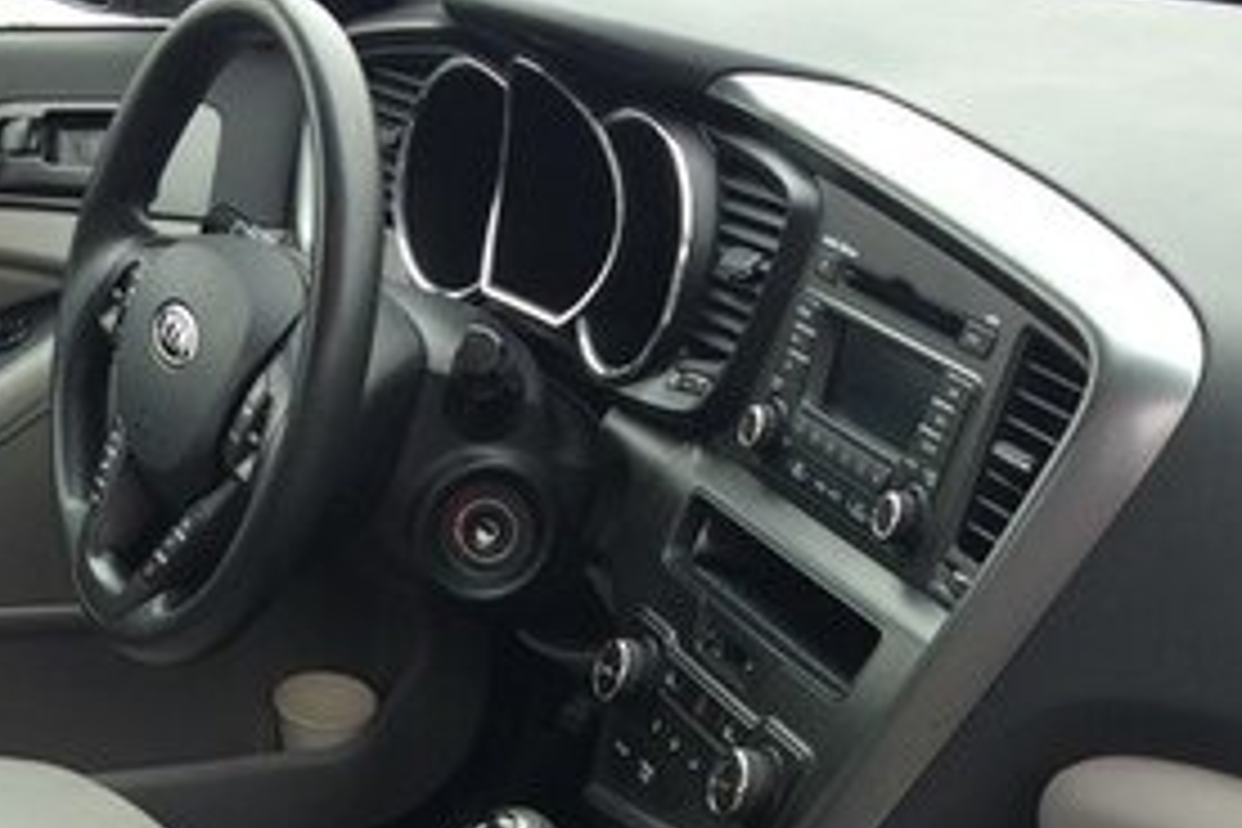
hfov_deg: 28.1
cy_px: 1096
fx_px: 2484
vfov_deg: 17.7
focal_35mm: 72
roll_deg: +1.4
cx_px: 621
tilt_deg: -32.5
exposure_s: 1/50
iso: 32
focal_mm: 4.15
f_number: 2.2
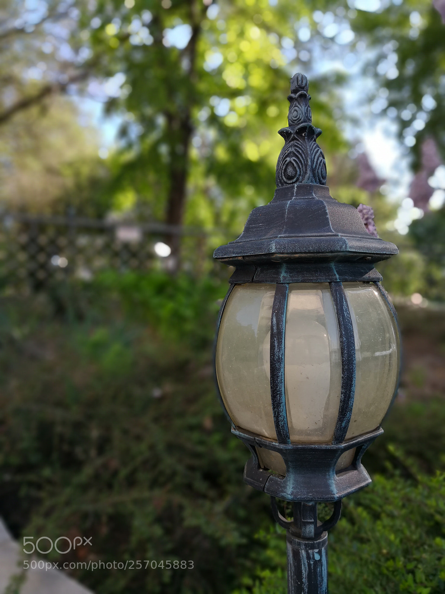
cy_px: 297
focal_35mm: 27
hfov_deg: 51.4
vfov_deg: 65.3
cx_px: 222
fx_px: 463
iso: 50
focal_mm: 3.95
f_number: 4
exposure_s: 1/552
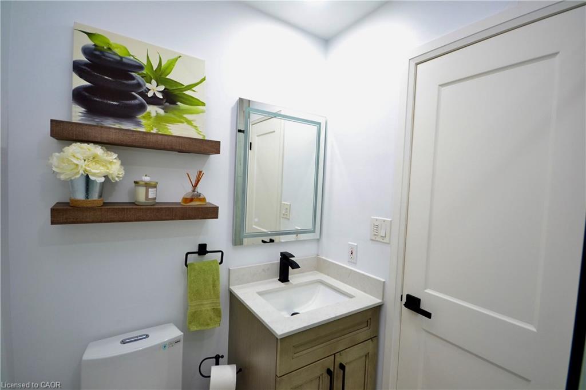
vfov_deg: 72.0
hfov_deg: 95.0
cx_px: 293
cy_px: 195
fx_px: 268
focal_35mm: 16
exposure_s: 1/60
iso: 800
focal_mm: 11
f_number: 5.6
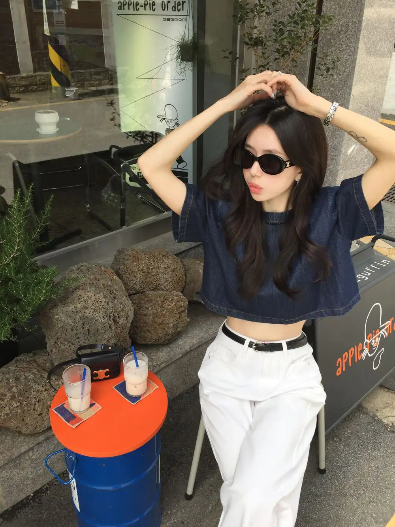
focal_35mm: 29
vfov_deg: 61.7
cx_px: 198
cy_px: 264
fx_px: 441
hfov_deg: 48.2
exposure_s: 1/494
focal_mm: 4.15
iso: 32
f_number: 2.2
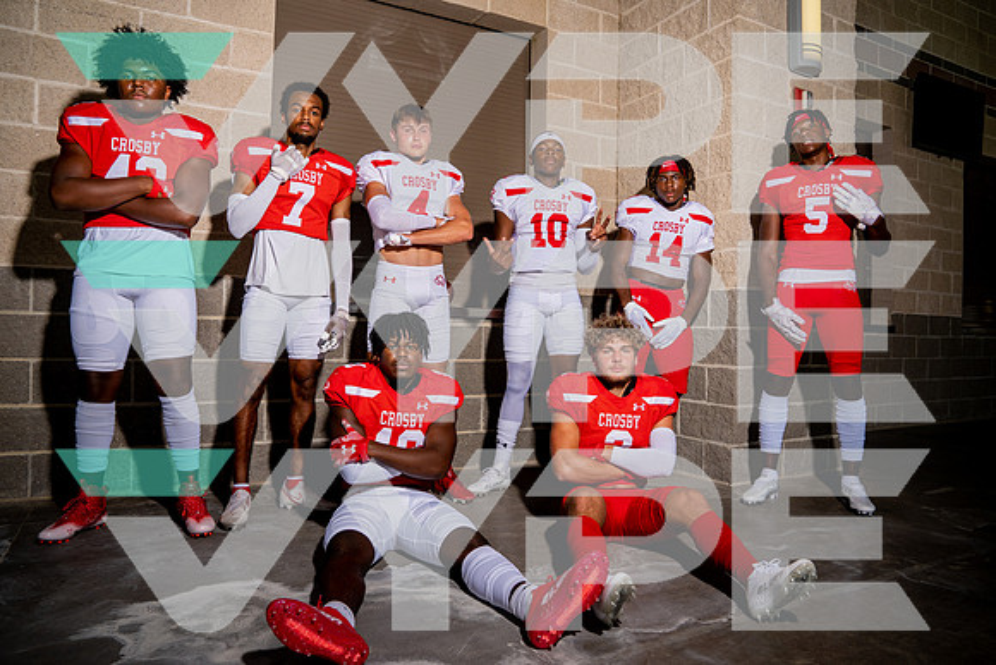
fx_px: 664
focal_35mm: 24
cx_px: 498
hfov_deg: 73.7
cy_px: 332
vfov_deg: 53.2
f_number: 8
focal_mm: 24
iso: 100
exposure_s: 1/250
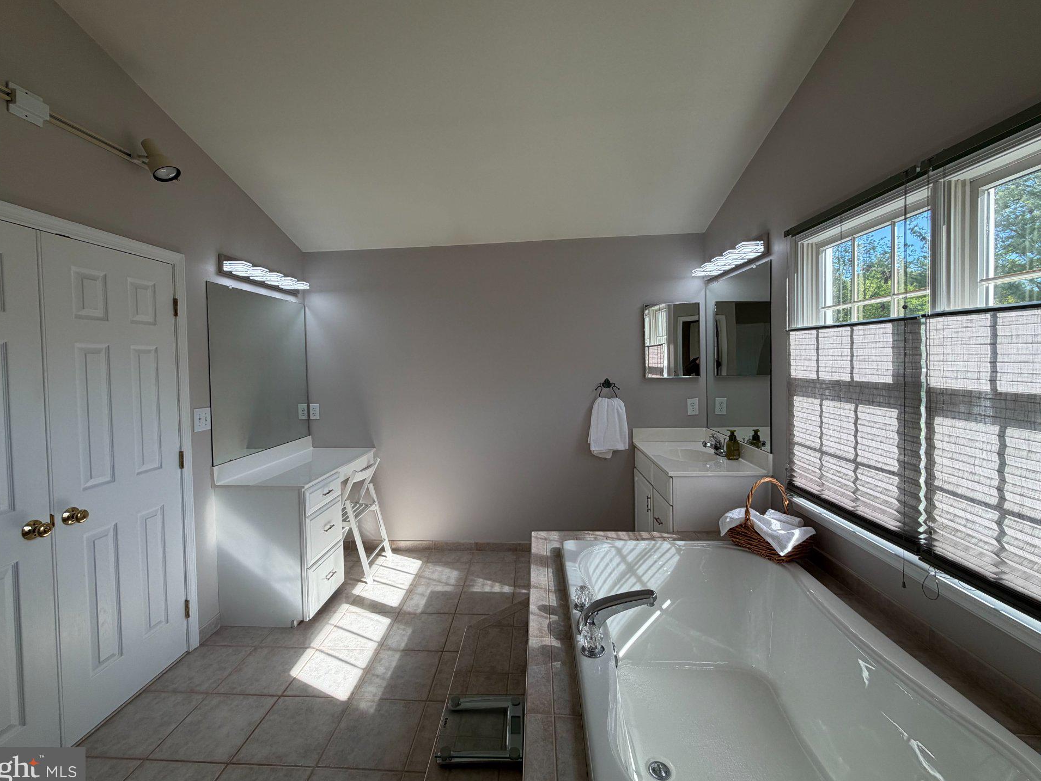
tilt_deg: -1.3
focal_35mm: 15
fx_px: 451
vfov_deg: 81.7
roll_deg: +1.5
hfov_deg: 98.1
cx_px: 507
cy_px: 374
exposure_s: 1/193
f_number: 2.2
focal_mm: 2.22
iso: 40
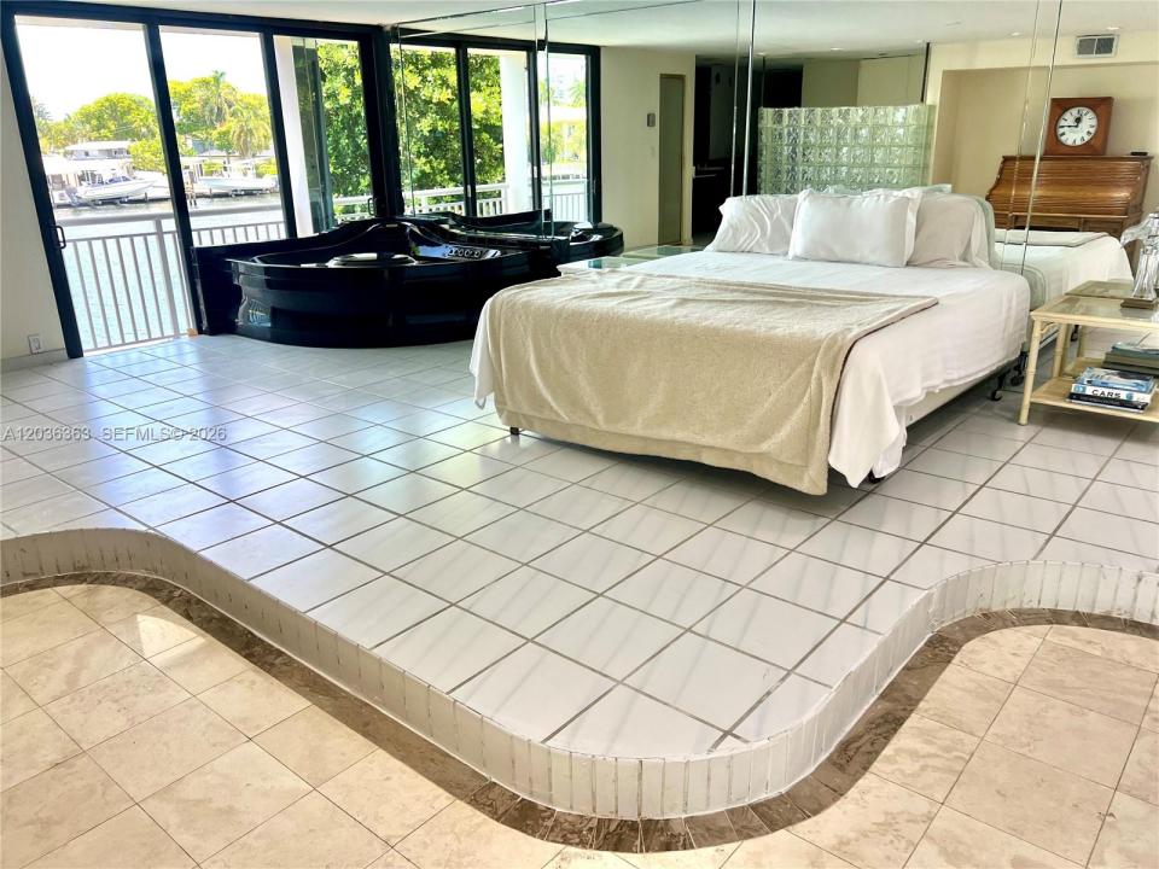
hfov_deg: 67.3
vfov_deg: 53.1
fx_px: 871
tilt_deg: -19.2
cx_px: 580
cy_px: 434
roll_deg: +2.5
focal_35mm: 26
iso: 40
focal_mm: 5.7
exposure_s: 1/120
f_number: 1.5
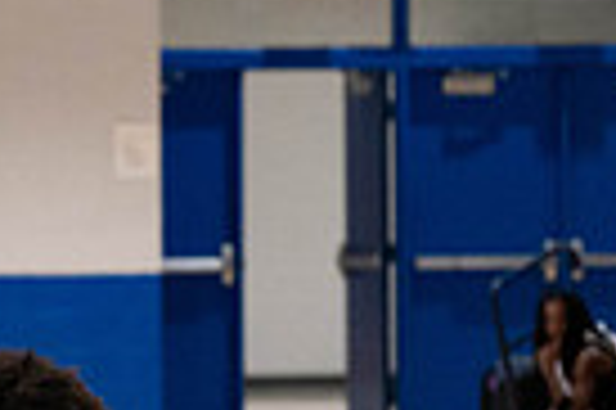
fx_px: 7195
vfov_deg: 3.3
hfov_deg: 4.8
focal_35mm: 421
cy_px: 342
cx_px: -459
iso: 5000
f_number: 2.8
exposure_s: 1/1000
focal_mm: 86
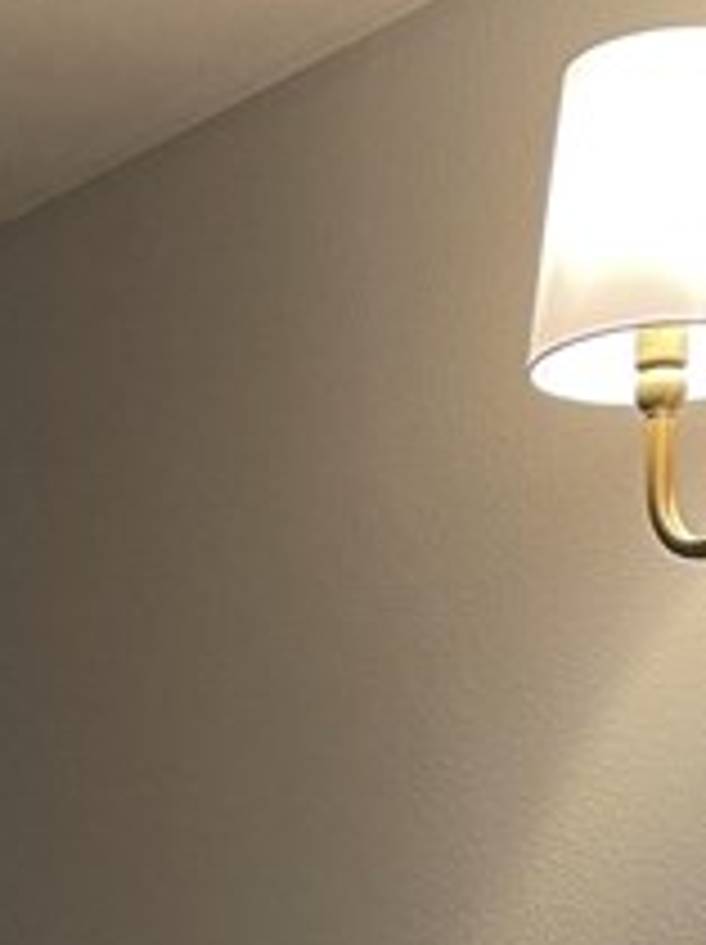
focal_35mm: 119
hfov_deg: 12.3
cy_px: 1660
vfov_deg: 14.7
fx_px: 3243
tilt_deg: -3.9
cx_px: -18
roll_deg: +0.5
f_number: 1.6
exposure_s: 1/60
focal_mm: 4.2
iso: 100
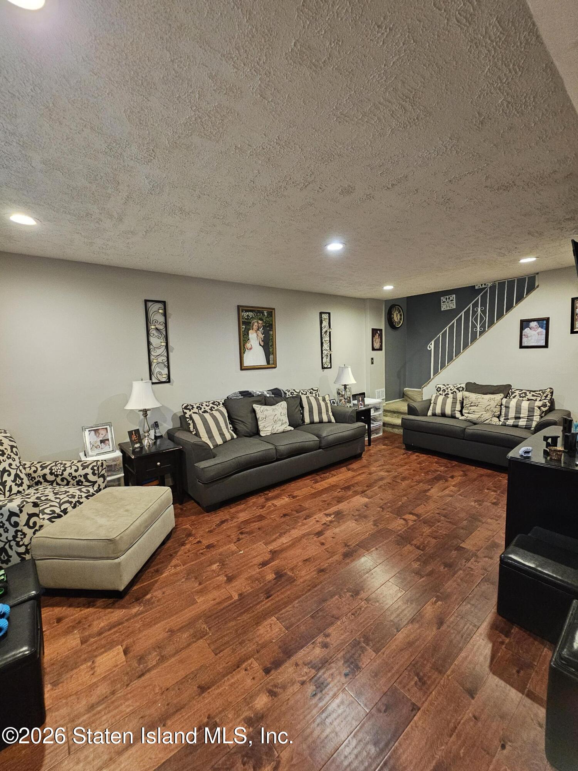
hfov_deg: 89.9
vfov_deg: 106.2
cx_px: 289
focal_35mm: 13
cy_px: 386
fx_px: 289
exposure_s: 1/30
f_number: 2.2
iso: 500
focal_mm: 2.2
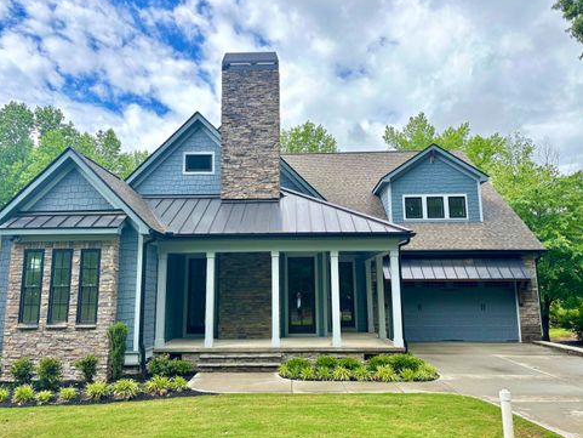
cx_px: 281
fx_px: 455
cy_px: 215
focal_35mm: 27
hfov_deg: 65.3
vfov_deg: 51.4
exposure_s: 1/423
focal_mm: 5.96
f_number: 1.6
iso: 50
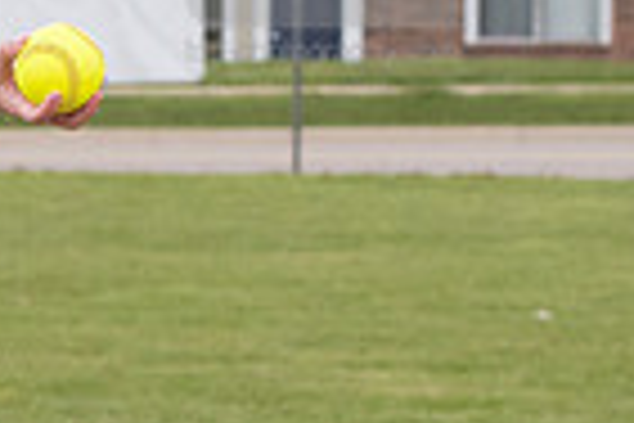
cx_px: -315
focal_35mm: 505
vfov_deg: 2.7
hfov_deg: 4.1
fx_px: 8893
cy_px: 526
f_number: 5.6
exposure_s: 1/1600
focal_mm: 82
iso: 640
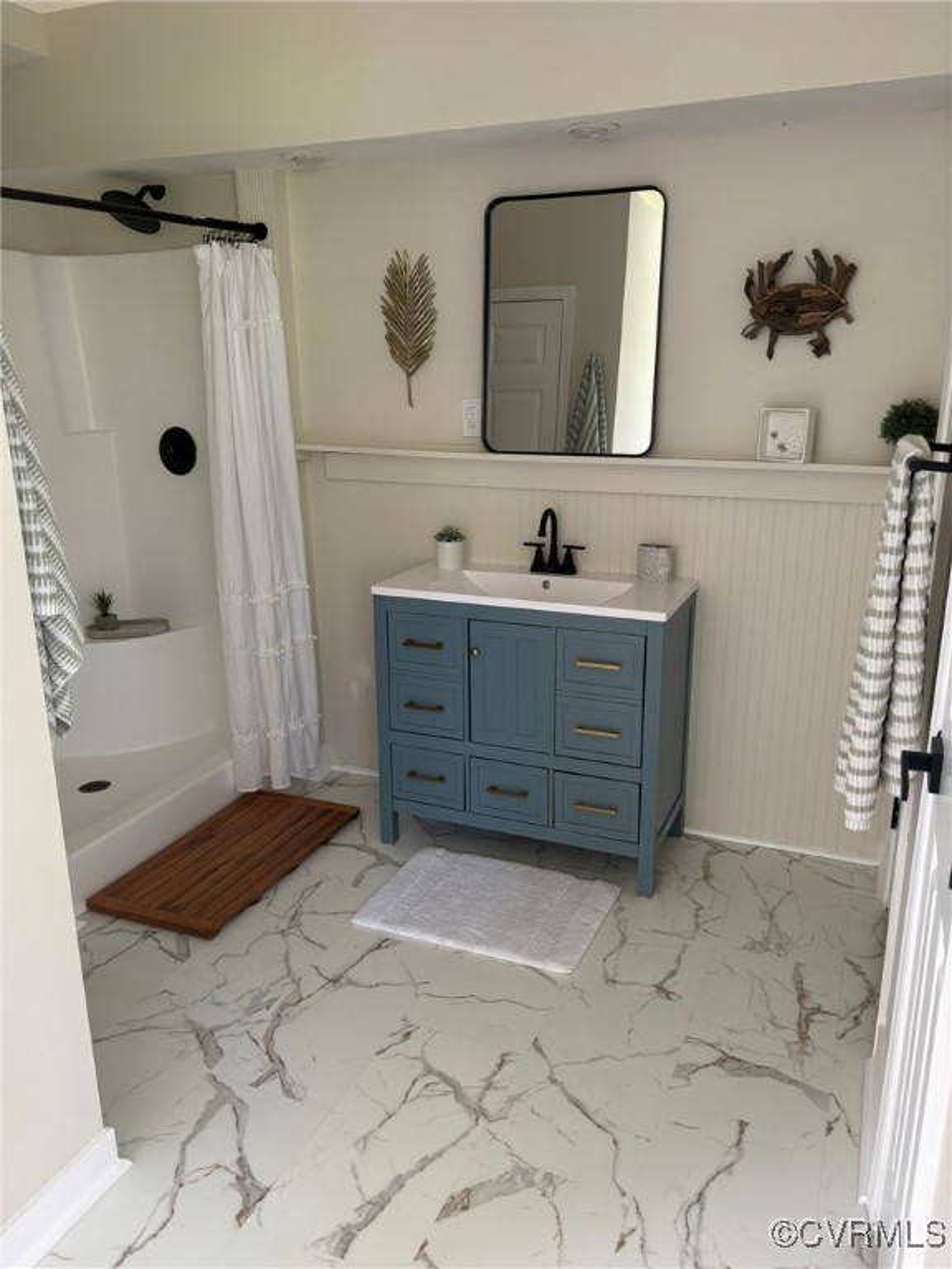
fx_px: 953
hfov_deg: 53.1
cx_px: 476
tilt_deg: -17.2
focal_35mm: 26
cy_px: 634
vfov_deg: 67.3
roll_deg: -0.1
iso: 160
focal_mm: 5.96
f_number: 1.6
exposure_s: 1/60
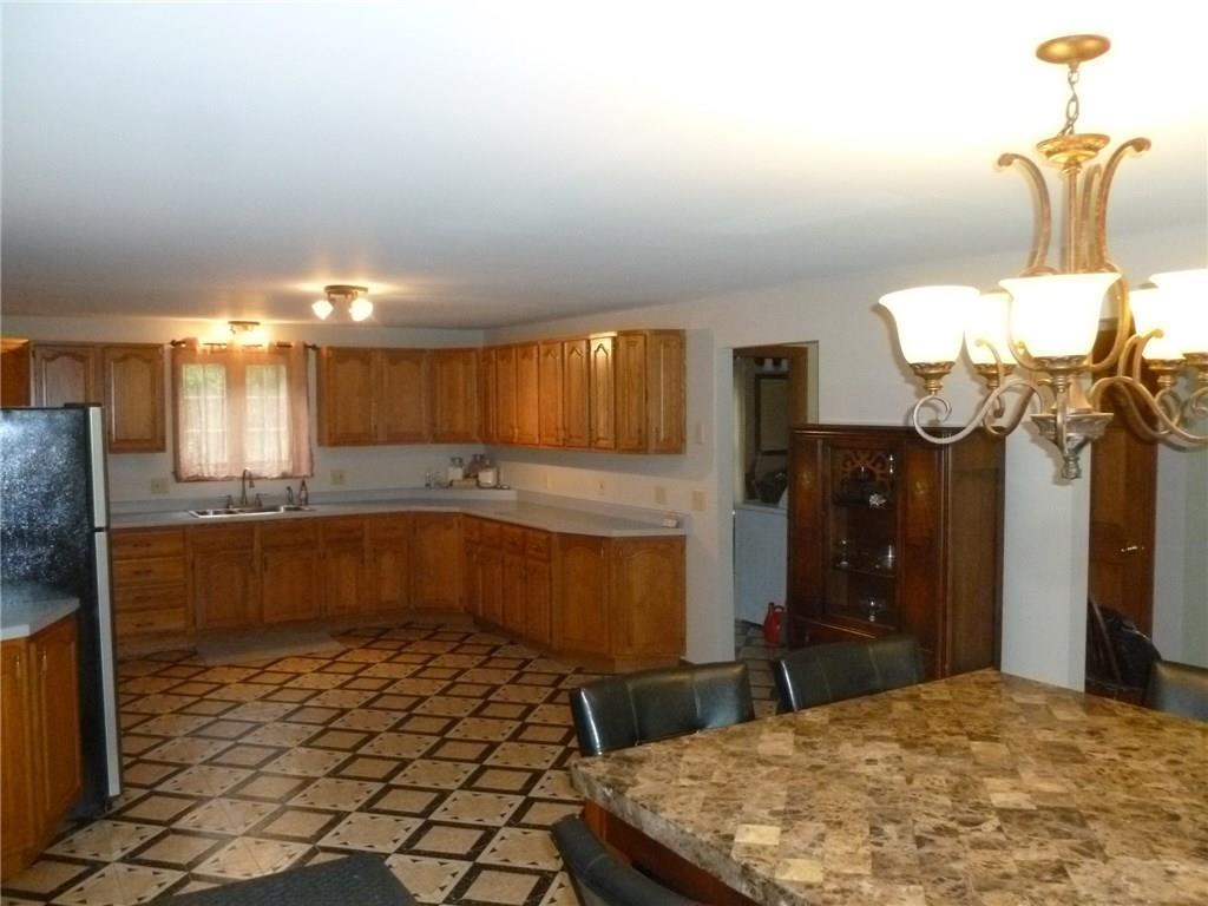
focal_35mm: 28
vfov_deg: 49.7
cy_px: 453
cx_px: 604
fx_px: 977
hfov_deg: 63.4
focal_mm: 5
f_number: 3.3
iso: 500
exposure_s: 1/60
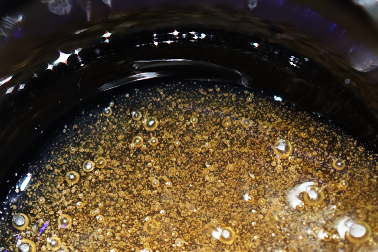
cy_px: 256
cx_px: 195
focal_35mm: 205
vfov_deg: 6.7
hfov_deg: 10.0
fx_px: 2153
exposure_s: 1/100
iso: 50
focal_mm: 11.5
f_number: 1.8
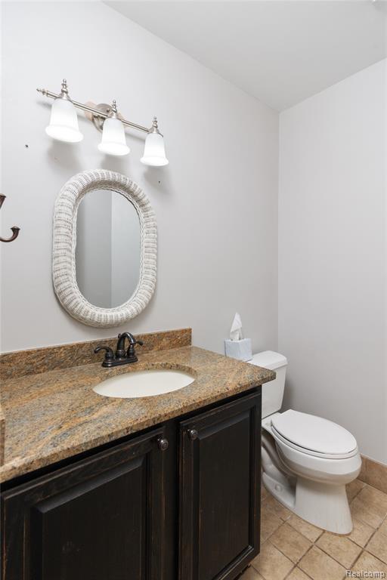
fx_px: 274
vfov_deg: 93.3
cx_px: 194
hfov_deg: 70.4
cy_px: 290
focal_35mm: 17
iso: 400
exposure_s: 1/80
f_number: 9
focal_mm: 17
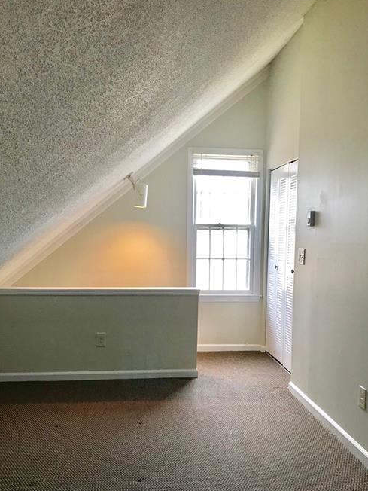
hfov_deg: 42.9
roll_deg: -0.8
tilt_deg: -4.6
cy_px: 284
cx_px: 185
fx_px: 468
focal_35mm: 33
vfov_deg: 55.1
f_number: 1.8
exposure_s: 1/30
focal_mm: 3.99
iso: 40
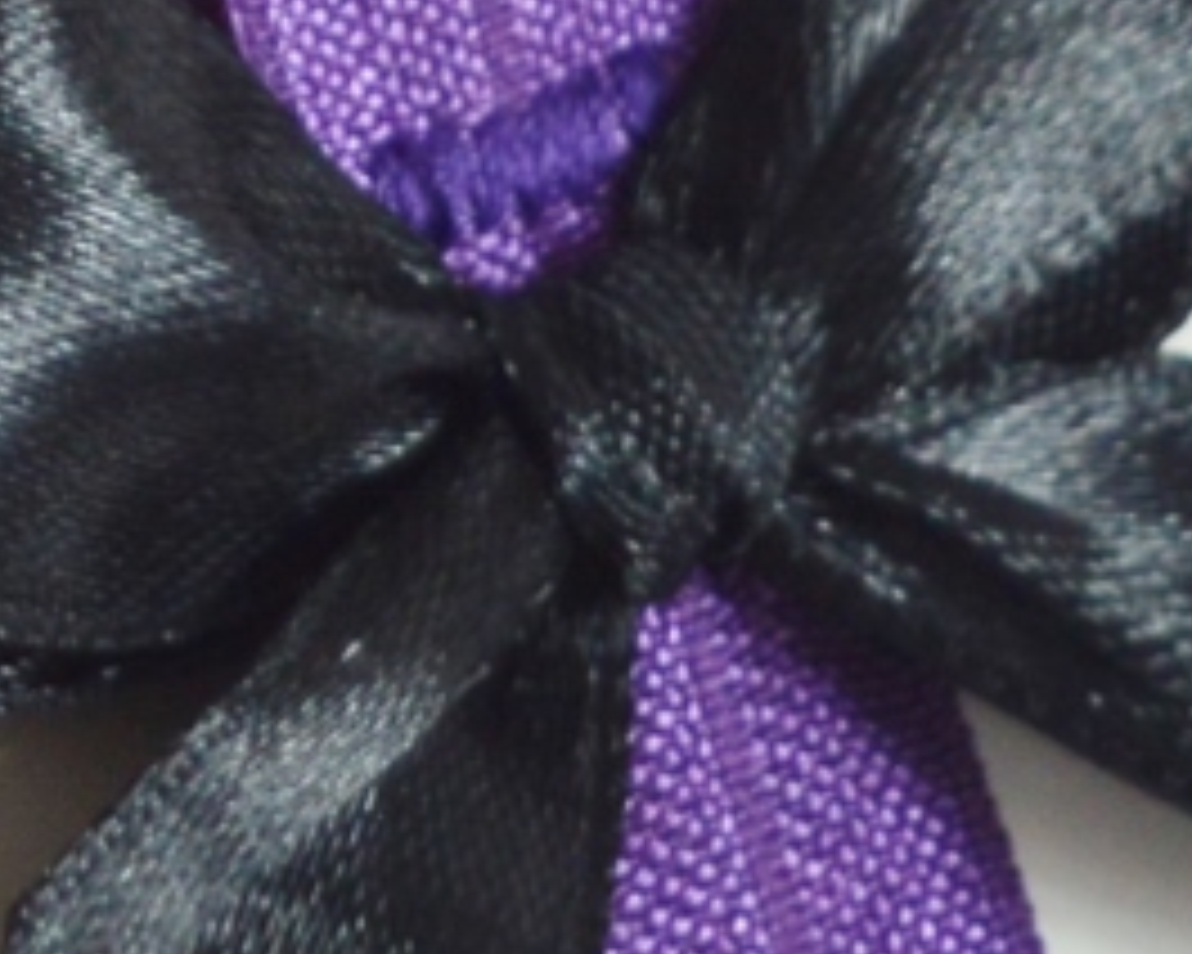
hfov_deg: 5.0
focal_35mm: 378
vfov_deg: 4.0
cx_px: -1417
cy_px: -1393
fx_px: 13335
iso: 400
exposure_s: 1/100
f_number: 5
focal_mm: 32
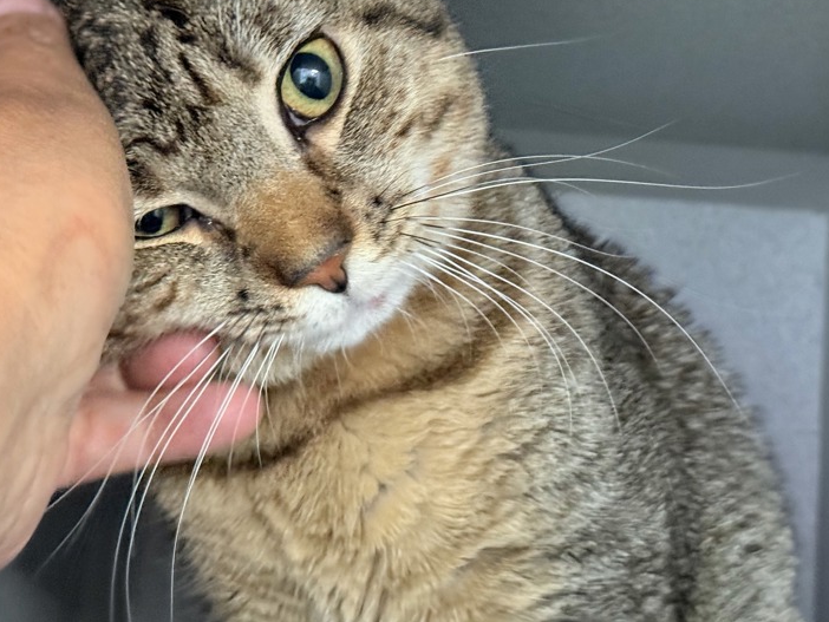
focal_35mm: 70
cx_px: 326
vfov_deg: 21.0
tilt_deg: +9.6
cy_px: 209
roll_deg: -5.4
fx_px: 1677
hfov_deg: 27.7
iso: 640
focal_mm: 6.76
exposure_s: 1/24
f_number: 1.78
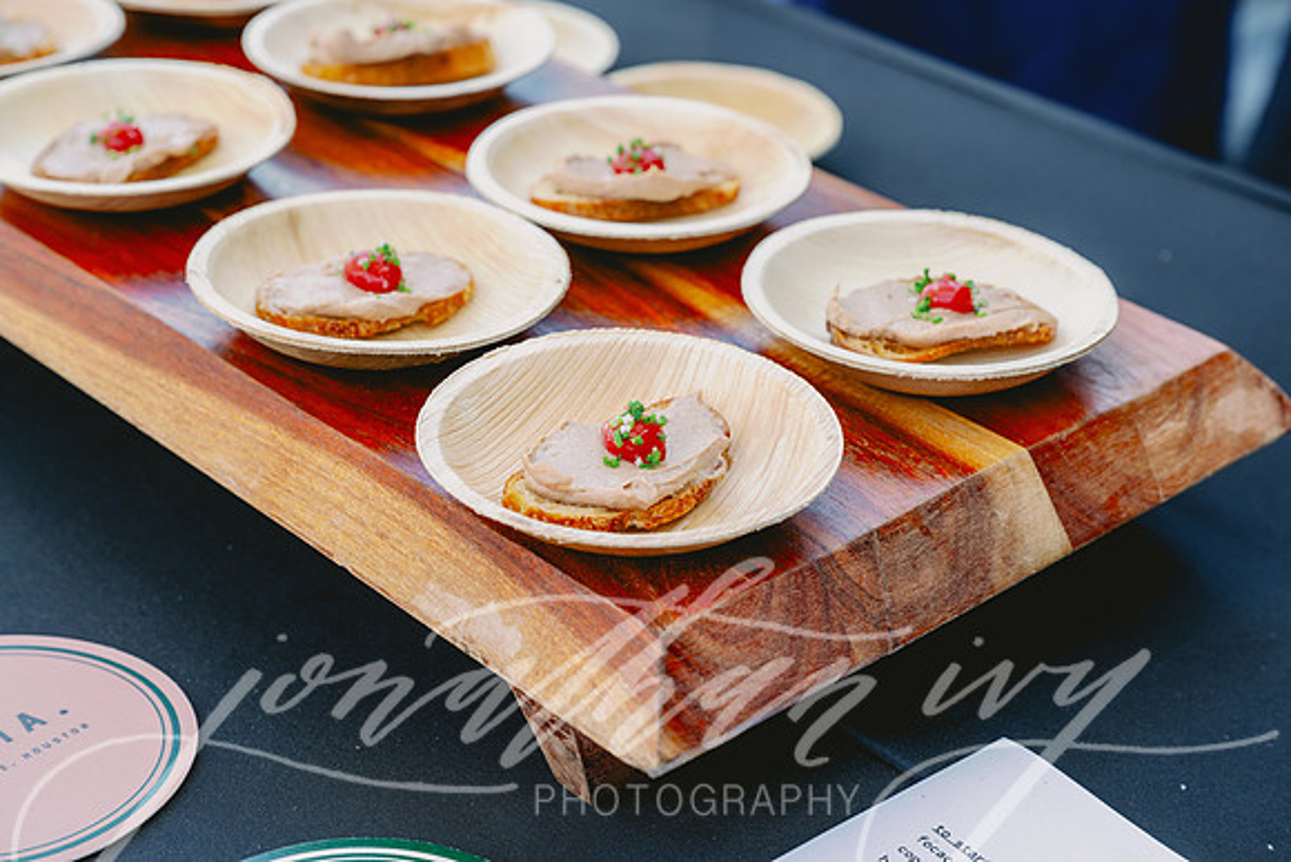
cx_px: 646
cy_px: 431
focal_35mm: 70
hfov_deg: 28.8
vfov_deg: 19.5
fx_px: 2511
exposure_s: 1/125
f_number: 7.1
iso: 250
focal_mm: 70
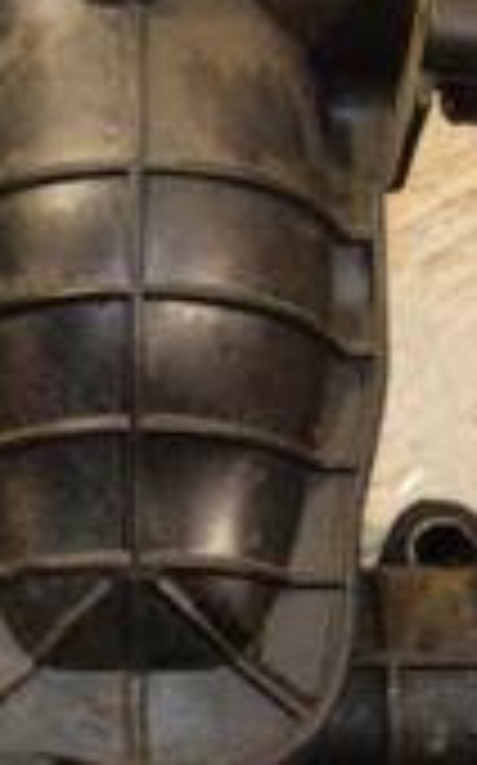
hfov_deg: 9.2
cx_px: -171
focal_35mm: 140
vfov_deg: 14.9
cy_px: 374
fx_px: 2917
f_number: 5
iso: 800
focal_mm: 26
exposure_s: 1/200
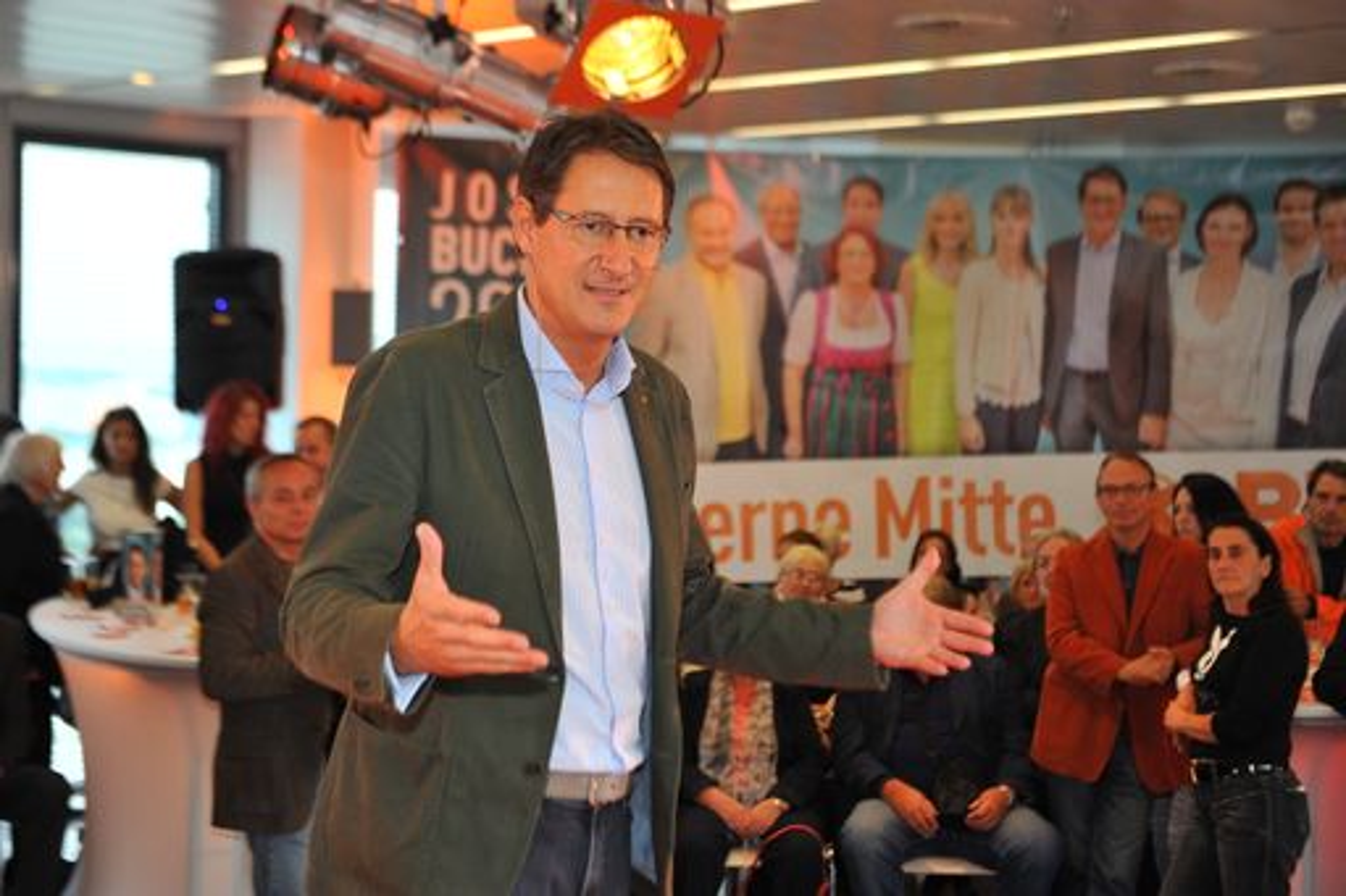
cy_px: 448
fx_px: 1495
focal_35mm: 40
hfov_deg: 48.5
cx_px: 673
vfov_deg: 33.4
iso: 1250
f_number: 3.2
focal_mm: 40
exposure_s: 1/200
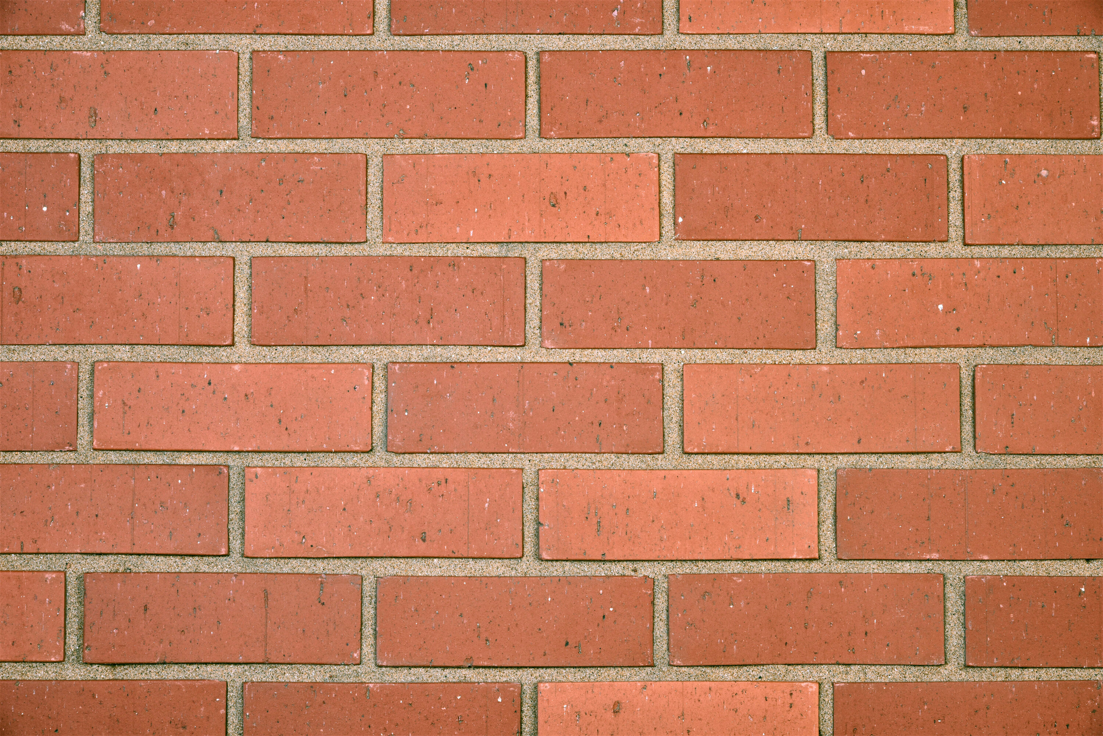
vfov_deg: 16.7
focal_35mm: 82
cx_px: 552
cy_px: 368
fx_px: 2513
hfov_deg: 24.8
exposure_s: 1/100
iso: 100
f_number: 13
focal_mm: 82
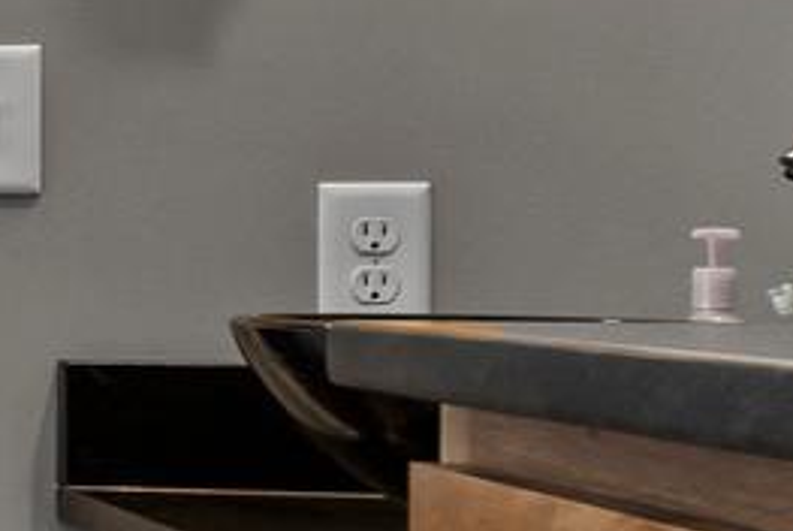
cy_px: 297
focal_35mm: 140
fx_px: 3087
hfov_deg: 10.2
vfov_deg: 9.8
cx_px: -1667
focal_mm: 18
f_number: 8
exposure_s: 1/6
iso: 500
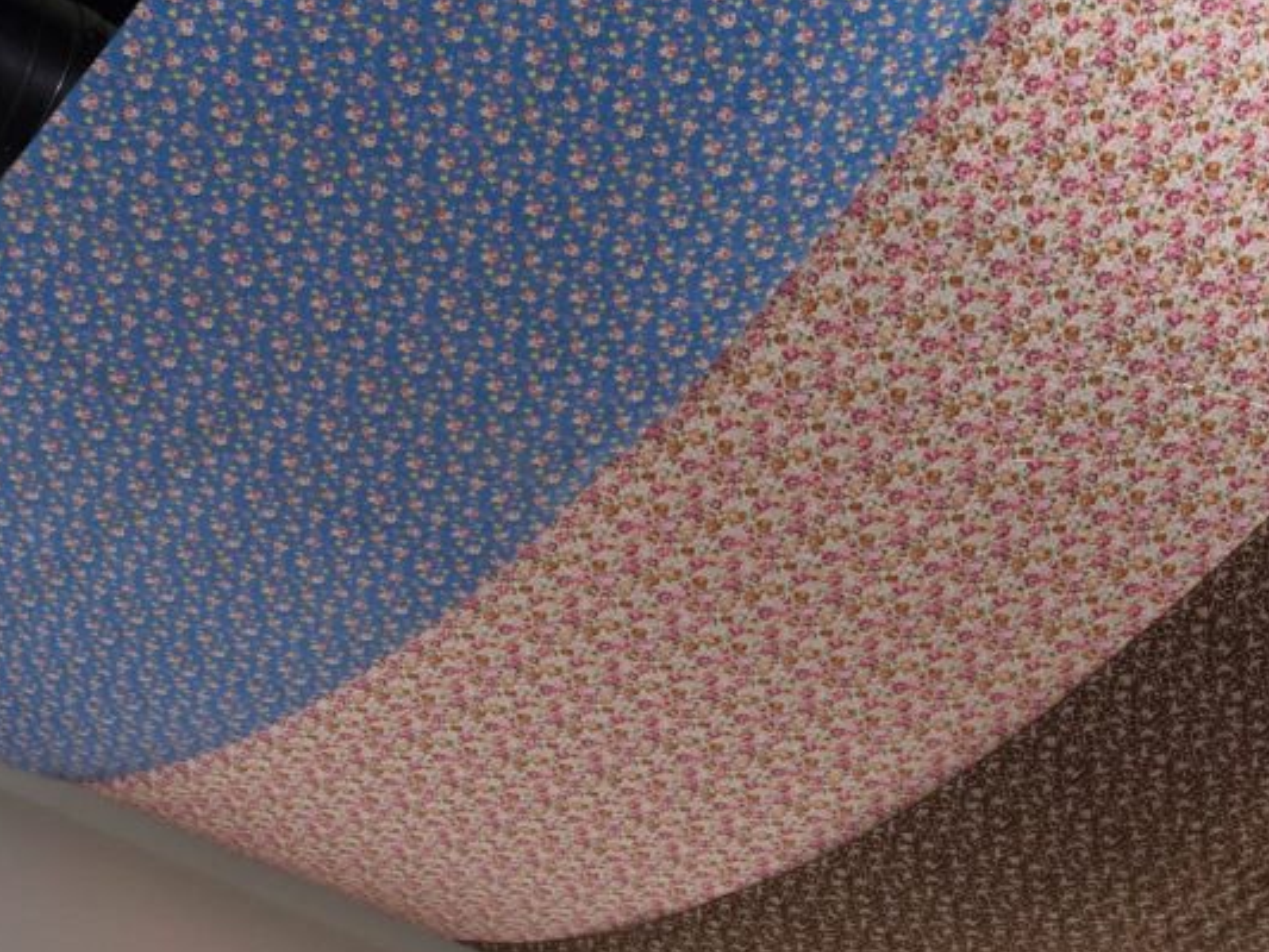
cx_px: 879
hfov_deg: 24.0
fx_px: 2970
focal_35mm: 81
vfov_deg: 18.2
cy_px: 433
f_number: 7.1
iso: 1600
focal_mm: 45
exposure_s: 1/50
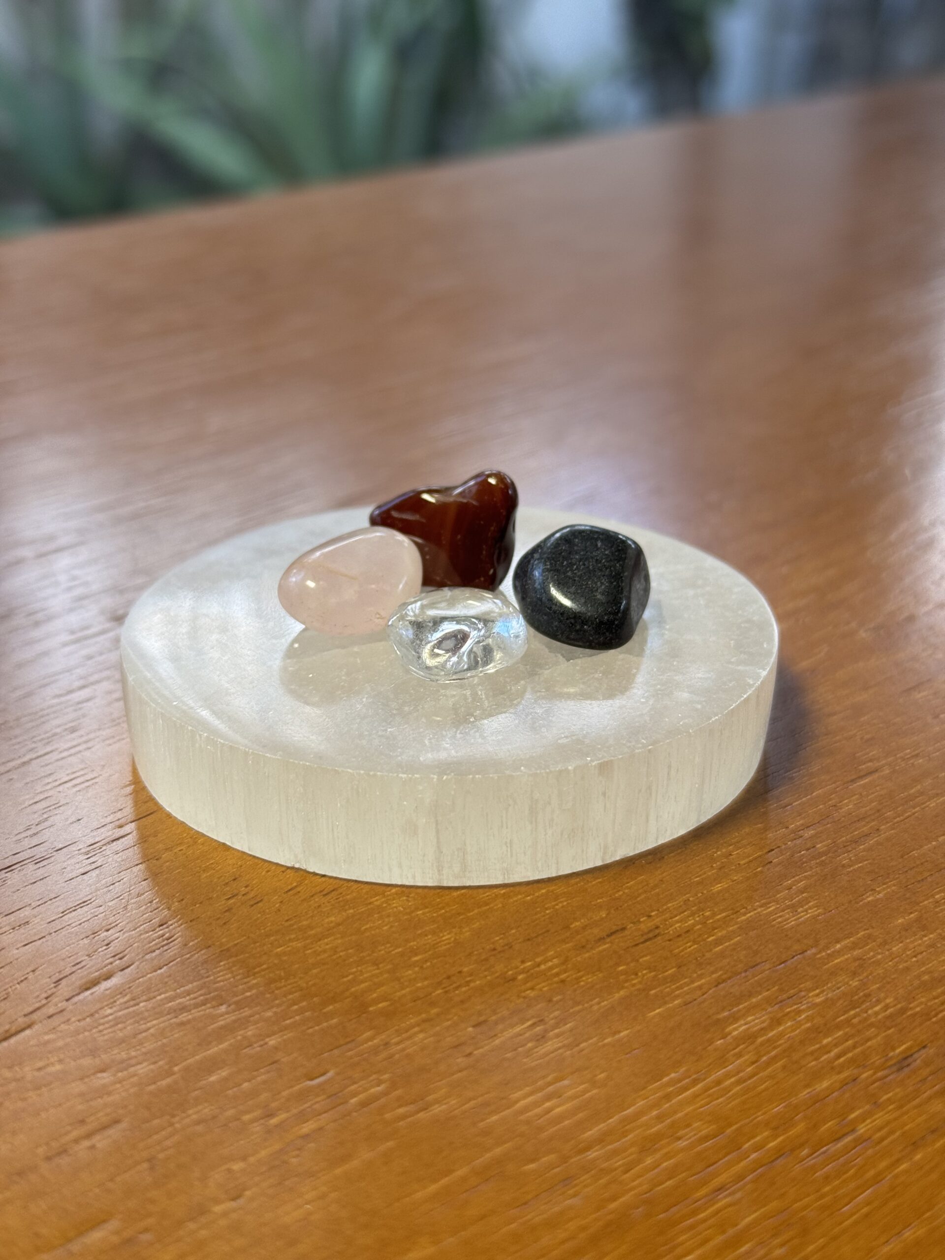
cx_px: 472
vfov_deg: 39.7
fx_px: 1747
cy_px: 630
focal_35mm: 48
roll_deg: -0.6
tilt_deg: -26.4
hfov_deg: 30.3
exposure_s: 1/230
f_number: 1.78
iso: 64
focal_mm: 6.76
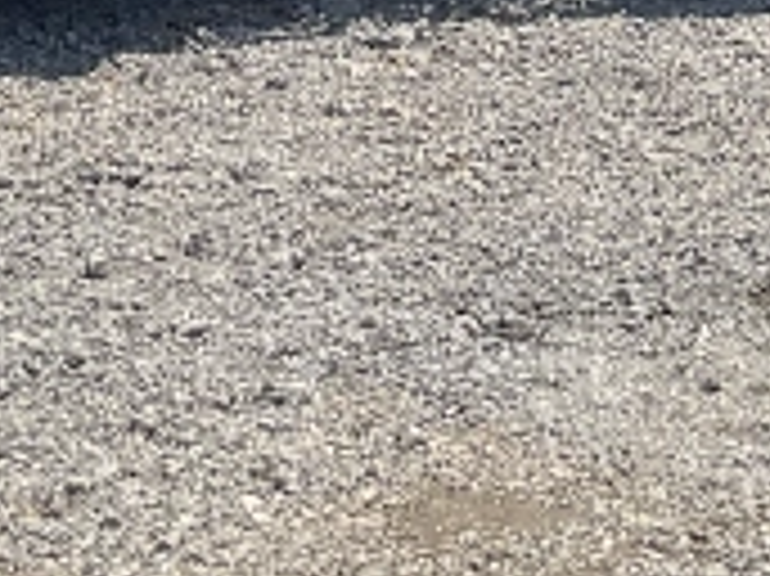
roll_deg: -2.4
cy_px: -711
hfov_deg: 14.5
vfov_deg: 9.8
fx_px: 3023
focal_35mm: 136
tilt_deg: +2.6
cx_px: 405
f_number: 1.8
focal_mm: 3
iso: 16
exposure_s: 1/1786
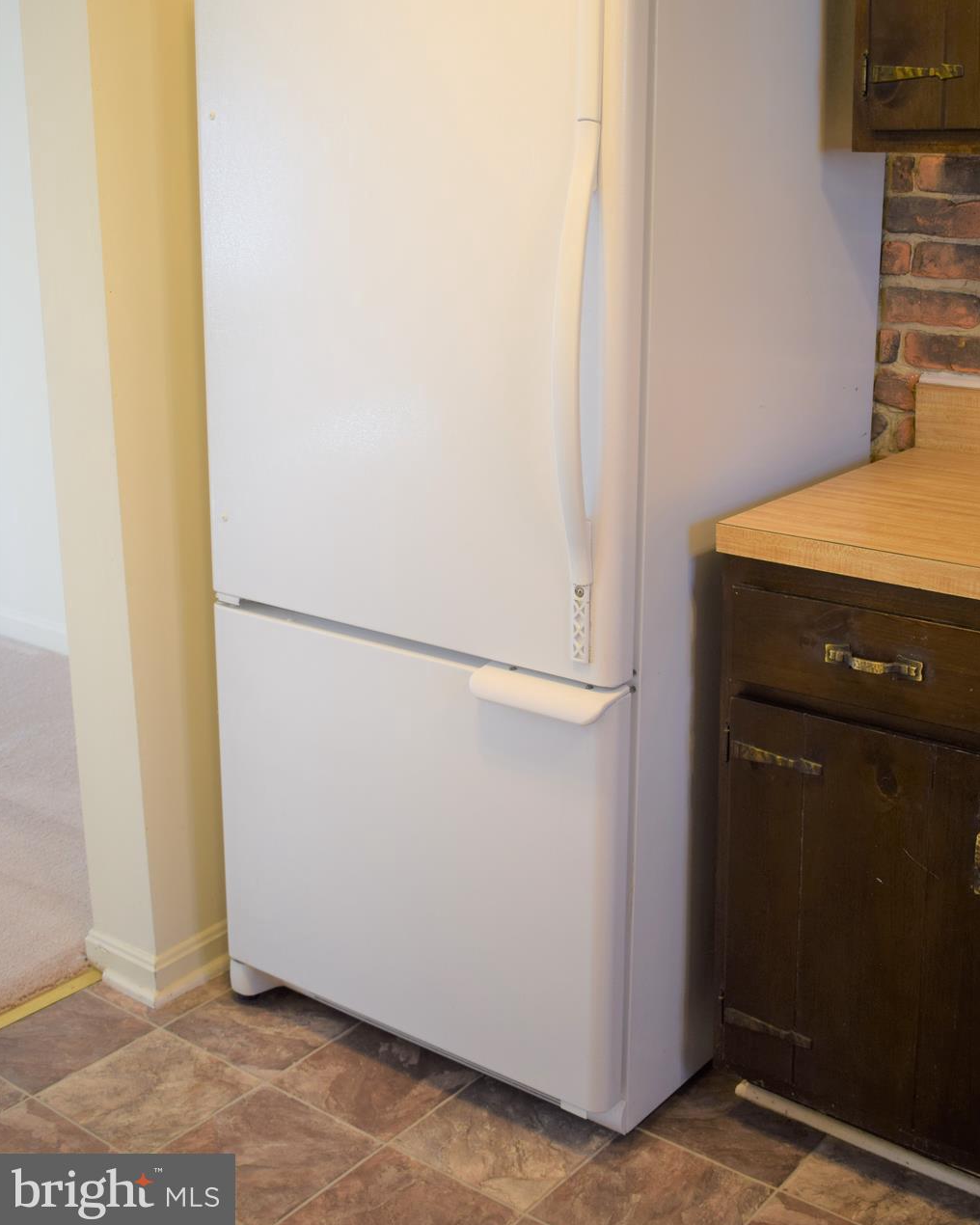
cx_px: 488
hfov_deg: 35.2
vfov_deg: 43.1
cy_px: 492
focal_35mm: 43
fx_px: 1543
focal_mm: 25
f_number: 4
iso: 400
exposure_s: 1/60
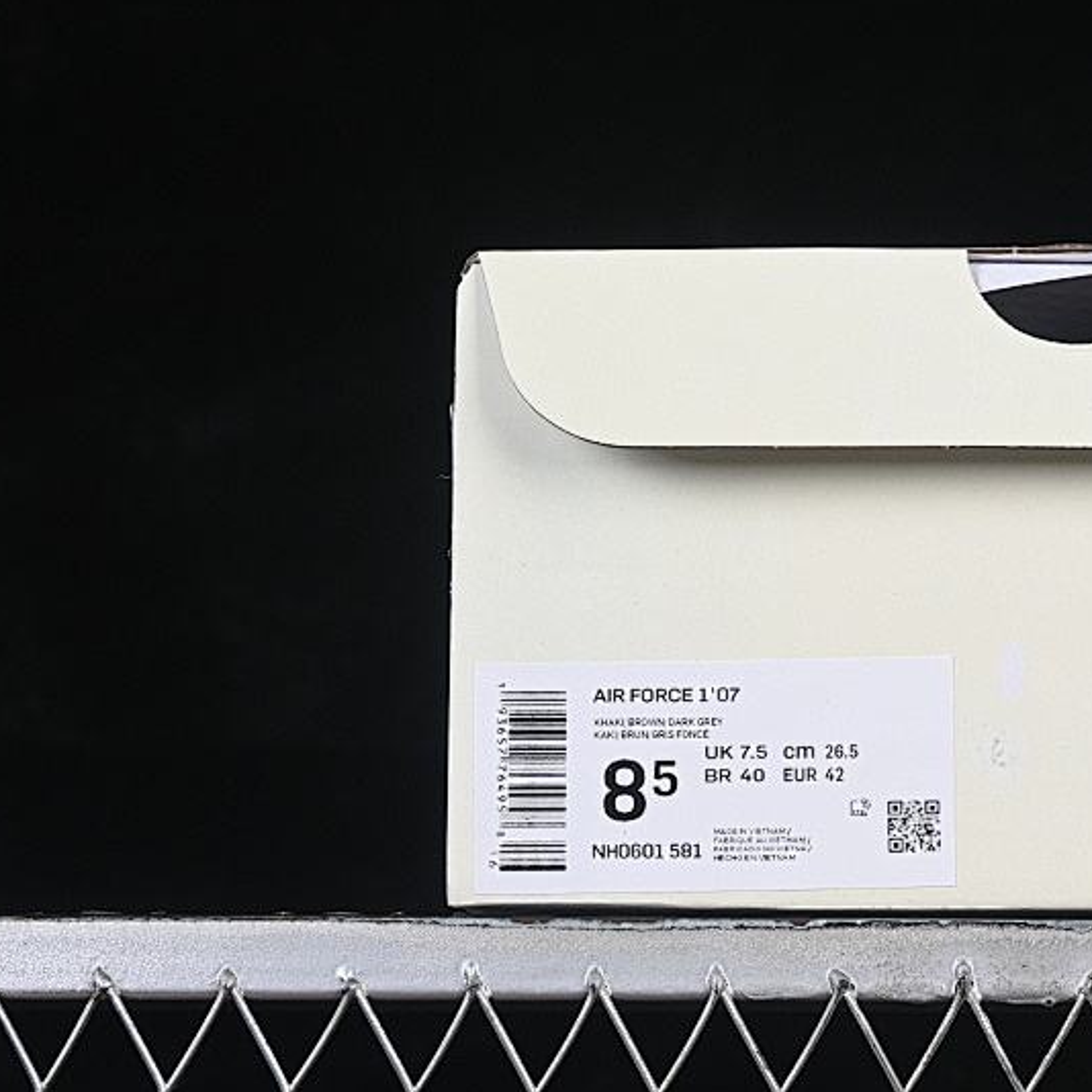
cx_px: 1080
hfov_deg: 13.4
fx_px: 4604
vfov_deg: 13.5
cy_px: 462
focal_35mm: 129
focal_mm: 50
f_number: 8
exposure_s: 1/80
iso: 160
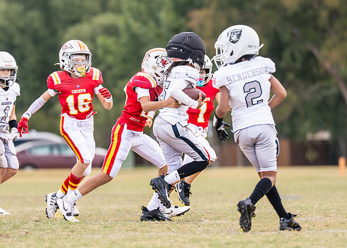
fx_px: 4420
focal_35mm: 449
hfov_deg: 4.5
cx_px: 131
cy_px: 134
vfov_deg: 3.2
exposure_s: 1/1250
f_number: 2.8
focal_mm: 200
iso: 160
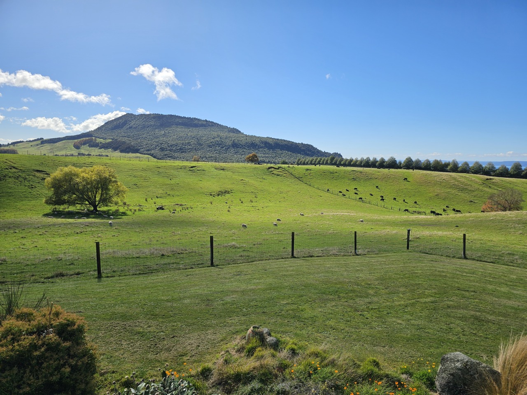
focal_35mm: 23
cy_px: 198
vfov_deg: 58.9
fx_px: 350
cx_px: 264
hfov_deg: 73.9
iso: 10
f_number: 1.7
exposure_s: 1/1157
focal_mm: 6.3
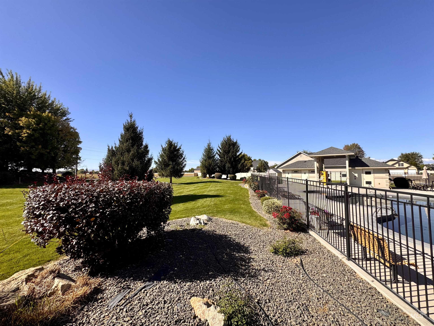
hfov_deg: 102.1
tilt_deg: +2.4
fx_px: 176
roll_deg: -0.2
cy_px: 163
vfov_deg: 85.7
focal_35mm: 14
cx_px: 217
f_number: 2.2
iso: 50
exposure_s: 1/1567
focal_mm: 2.22
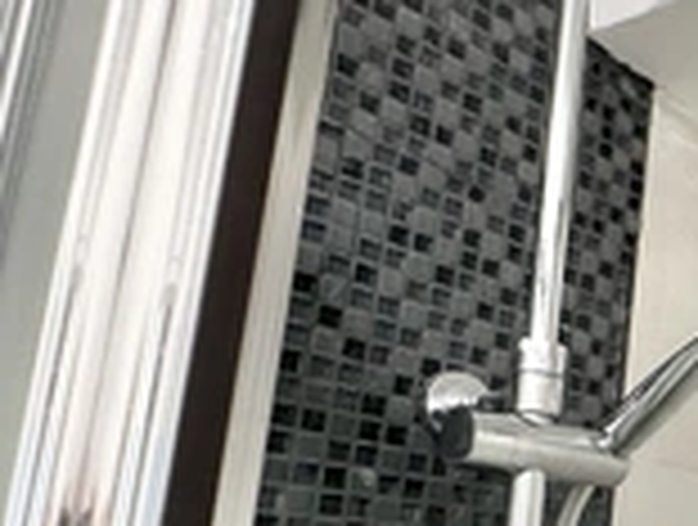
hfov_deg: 28.1
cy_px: 450
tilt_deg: +10.8
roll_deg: -1.3
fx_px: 970
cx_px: 1020
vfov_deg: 29.4
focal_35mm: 48
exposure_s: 1/50
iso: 200
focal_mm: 2.22
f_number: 2.2
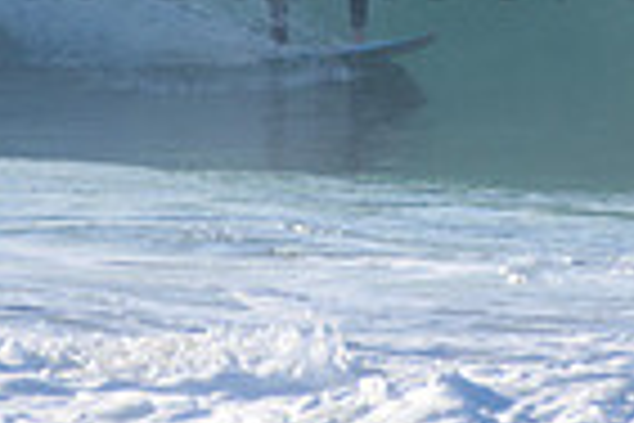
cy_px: -106
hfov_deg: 0.7
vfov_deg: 0.4
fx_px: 54203
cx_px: 328
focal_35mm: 3078
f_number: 5.6
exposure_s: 1/2000
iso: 360
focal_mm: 500
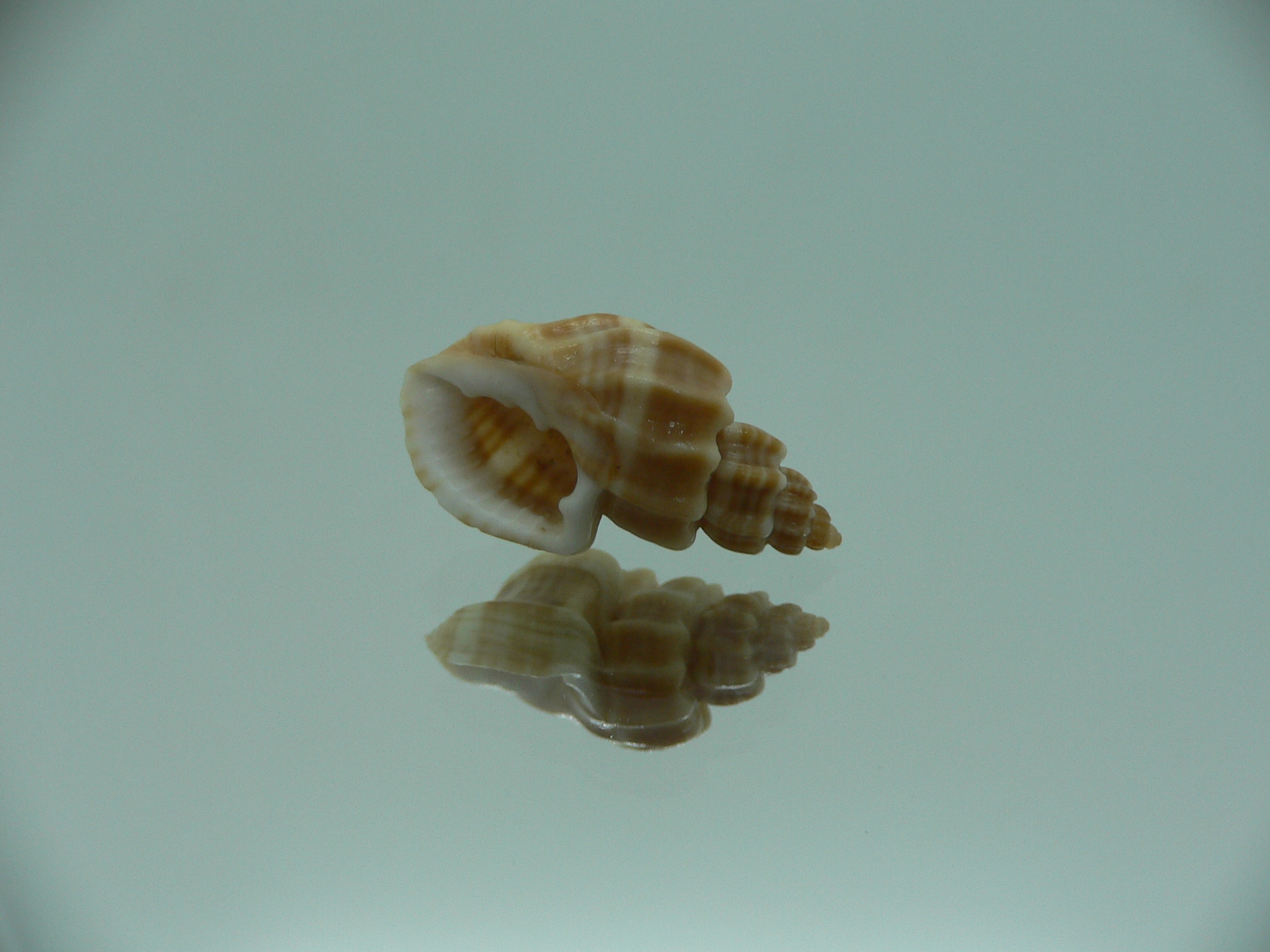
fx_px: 1284
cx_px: 635
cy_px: 476
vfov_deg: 40.7
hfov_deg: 52.6
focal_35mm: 35
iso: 80
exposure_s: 1/60
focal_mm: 4.6
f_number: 2.8
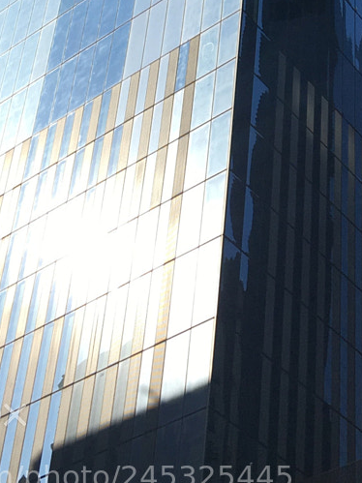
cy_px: -222
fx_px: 1297
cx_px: 367
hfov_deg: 15.6
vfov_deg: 18.8
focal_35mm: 93
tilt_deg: +46.9
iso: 25
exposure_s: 1/2331
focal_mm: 4.15
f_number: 2.2
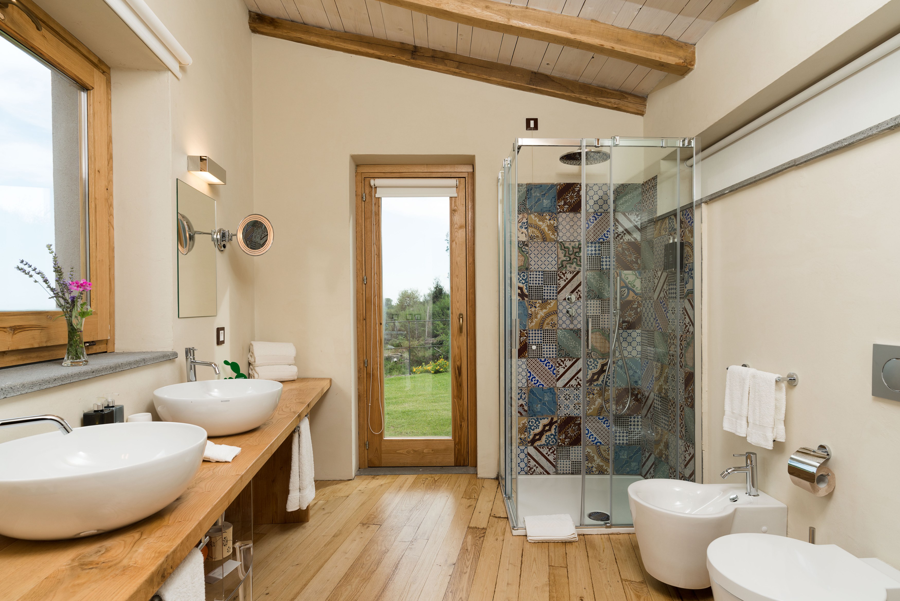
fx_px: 475
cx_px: 450
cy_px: 300
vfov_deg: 64.6
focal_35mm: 19
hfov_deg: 86.9
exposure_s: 1/60
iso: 200
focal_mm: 19
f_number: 9
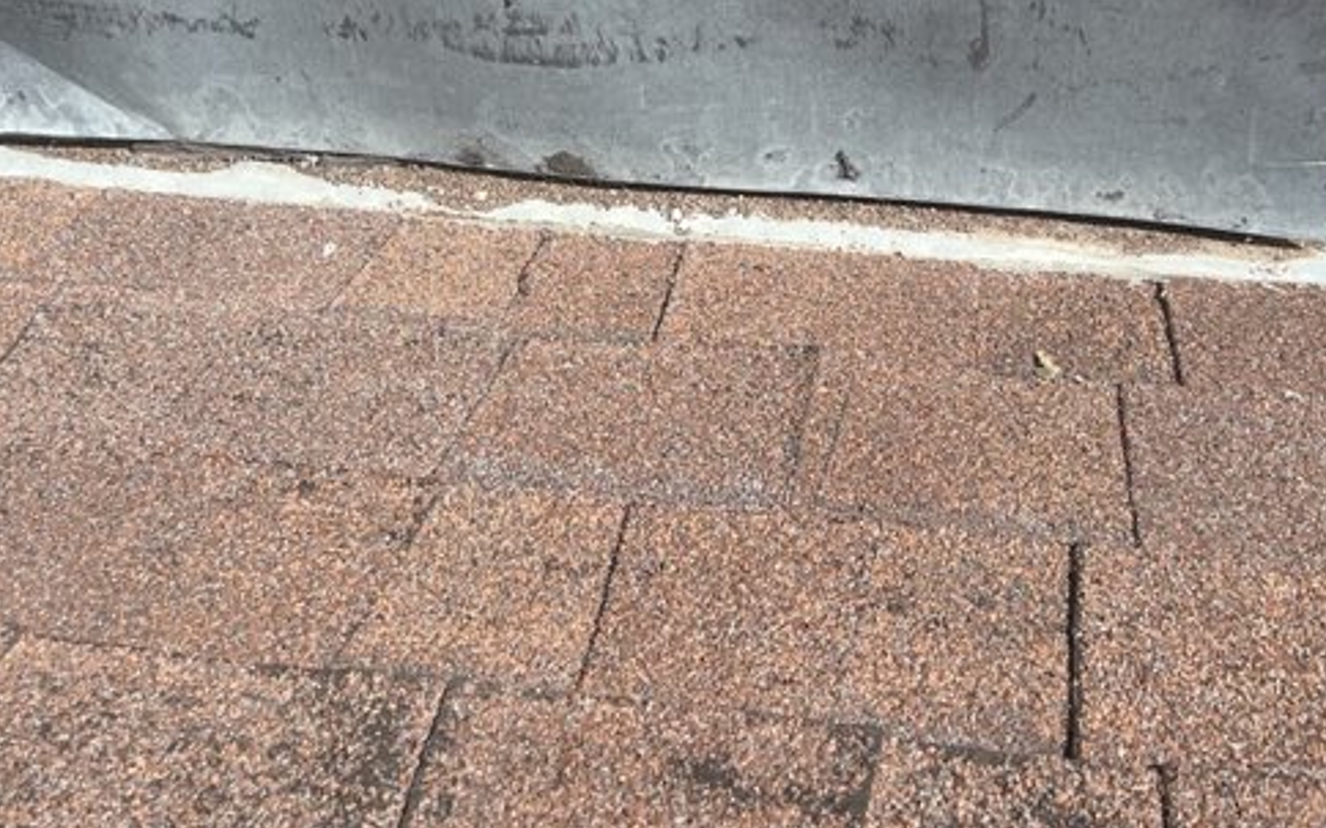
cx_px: 619
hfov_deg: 35.7
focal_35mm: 57
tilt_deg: -44.1
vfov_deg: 22.4
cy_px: 148
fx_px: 2059
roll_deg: +9.6
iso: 50
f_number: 1.5
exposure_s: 1/2915
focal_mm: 5.7
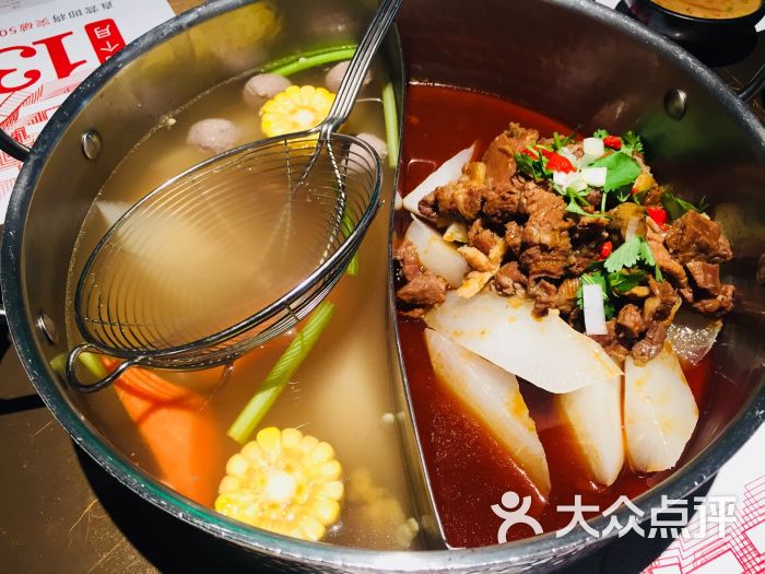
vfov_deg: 48.2
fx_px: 641
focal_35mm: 29
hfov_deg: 61.7
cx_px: 382
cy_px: 287
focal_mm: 4.15
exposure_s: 1/33
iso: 100
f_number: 2.2
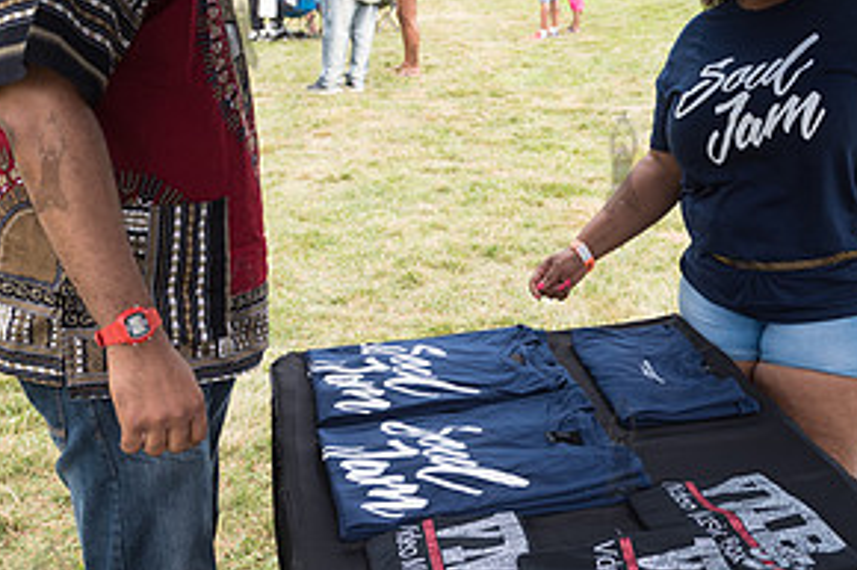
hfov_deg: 40.2
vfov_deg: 27.7
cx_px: 621
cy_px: 161
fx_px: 1142
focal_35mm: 48
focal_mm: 24
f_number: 4
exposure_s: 1/160
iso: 500
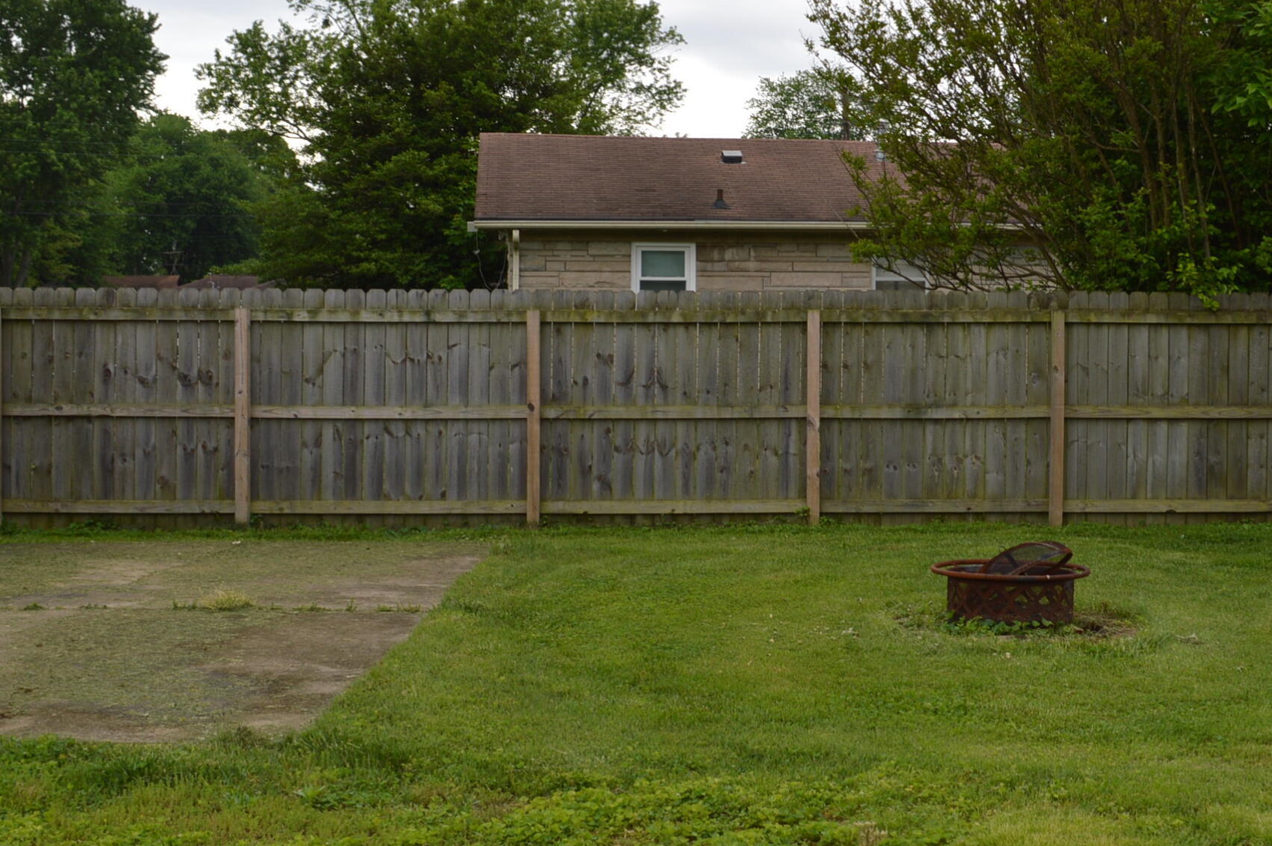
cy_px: 371
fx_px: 1871
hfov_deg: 37.4
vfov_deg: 25.5
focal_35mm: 53
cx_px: 775
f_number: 6.3
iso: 100
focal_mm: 20
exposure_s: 1/200
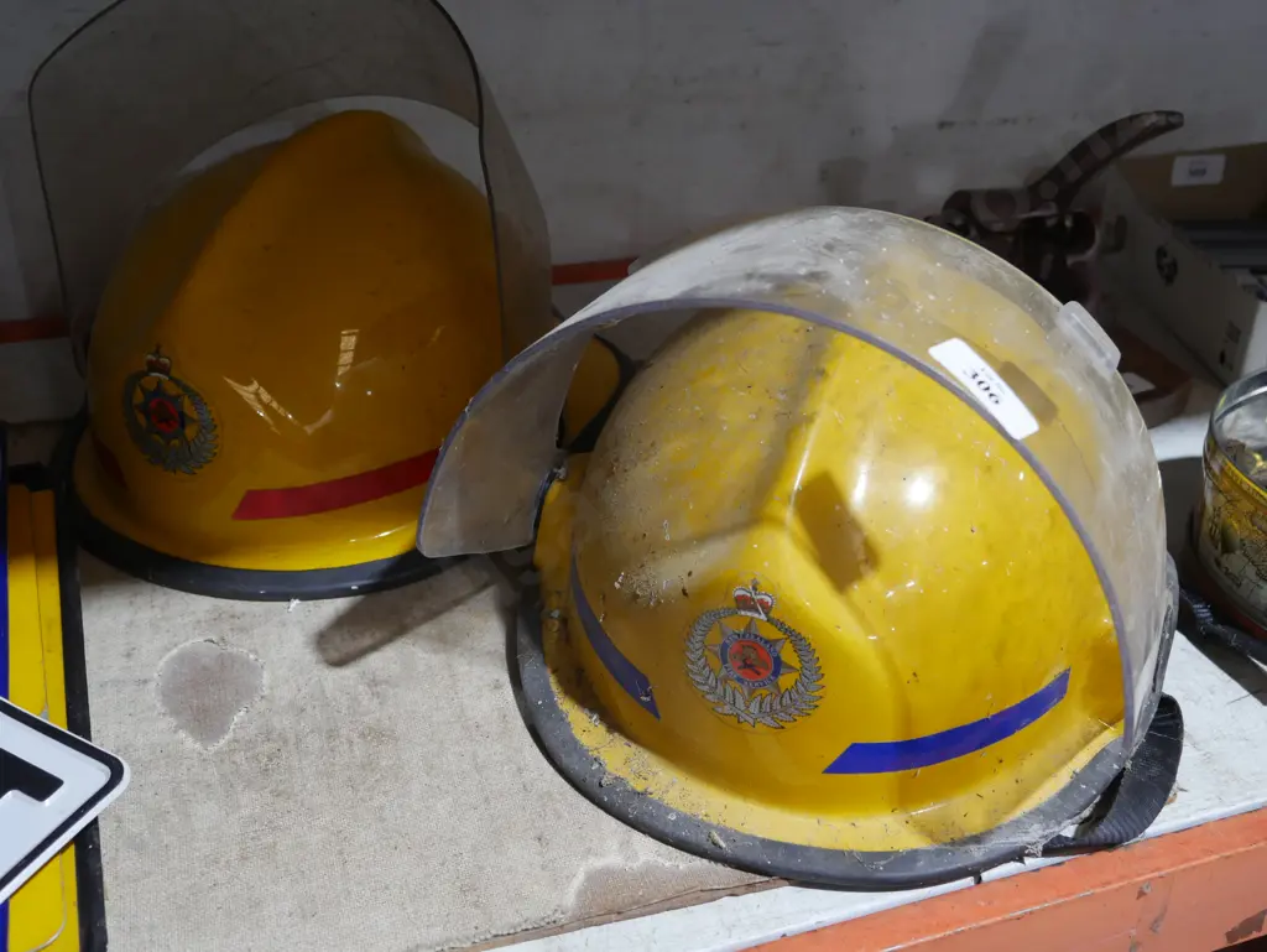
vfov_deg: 36.0
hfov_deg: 46.8
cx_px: 634
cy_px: 476
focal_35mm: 40
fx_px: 1465
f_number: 4.4
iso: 640
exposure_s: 1/60
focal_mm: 20
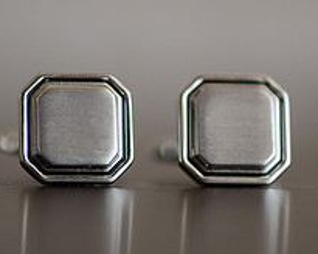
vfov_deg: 7.2
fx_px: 2033
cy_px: 99
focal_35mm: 216
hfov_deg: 8.9
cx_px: 150
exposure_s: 1/500
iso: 2000
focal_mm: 105
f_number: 3.5
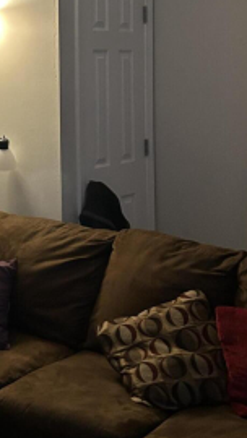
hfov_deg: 16.9
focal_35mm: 70
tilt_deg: -1.4
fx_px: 815
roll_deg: +1.7
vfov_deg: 29.6
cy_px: 103
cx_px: 6
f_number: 1.5
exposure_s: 1/60
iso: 320
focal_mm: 5.7
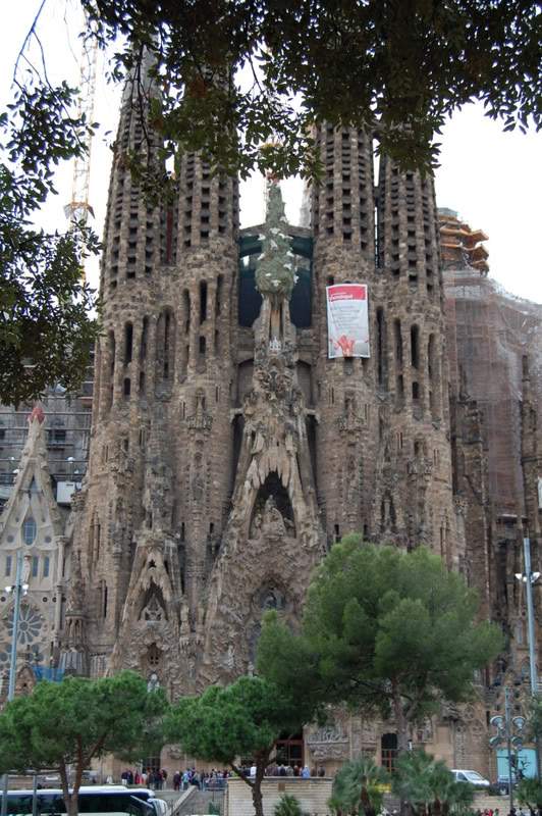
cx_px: 271
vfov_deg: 35.1
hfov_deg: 23.7
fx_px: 1289
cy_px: 408
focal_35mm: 57
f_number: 6.3
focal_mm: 38
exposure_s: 1/160
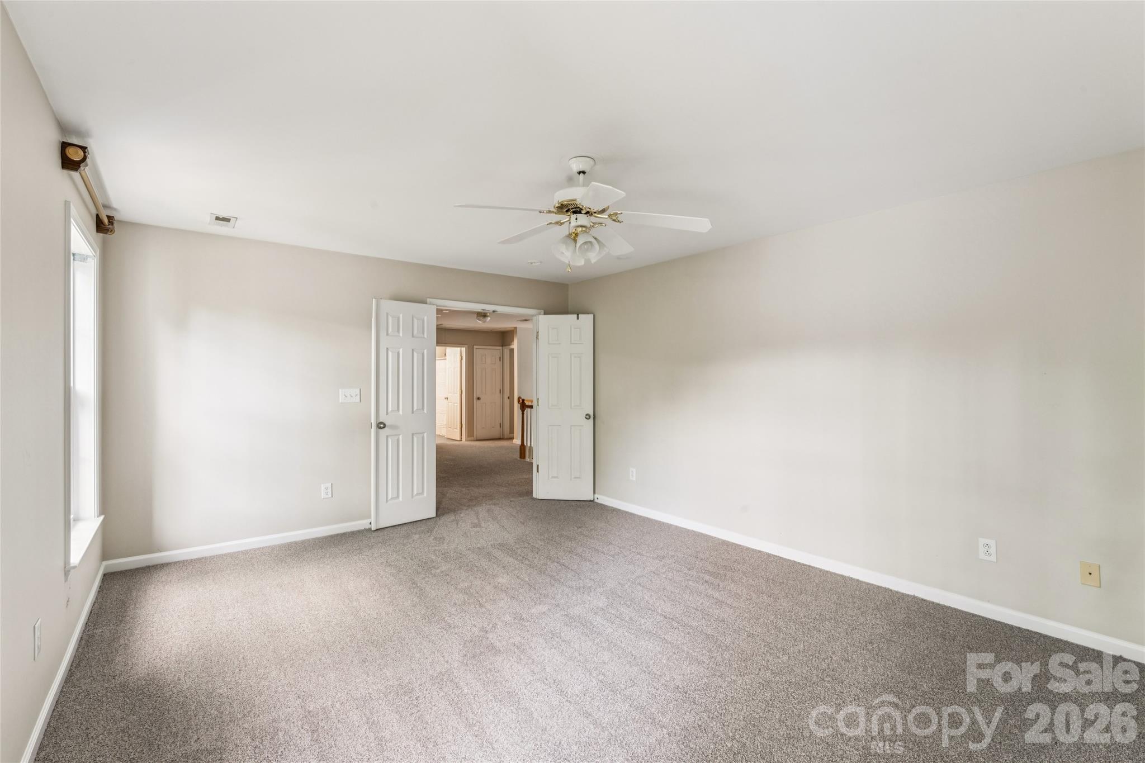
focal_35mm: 16
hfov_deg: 96.4
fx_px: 512
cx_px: 572
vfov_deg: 73.4
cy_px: 382
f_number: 13
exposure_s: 1/3.33
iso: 400
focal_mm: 16.1
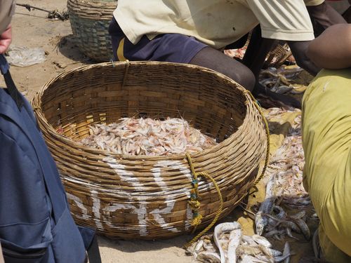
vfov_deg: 12.8
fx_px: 1176
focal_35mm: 116
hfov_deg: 17.0
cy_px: 132
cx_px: 176
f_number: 9
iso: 200
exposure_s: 1/320
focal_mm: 58
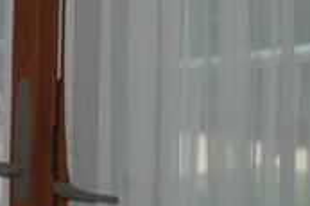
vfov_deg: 9.0
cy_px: 4
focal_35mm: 151
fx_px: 1299
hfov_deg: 10.7
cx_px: -523
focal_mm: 17
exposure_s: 1/100
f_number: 5
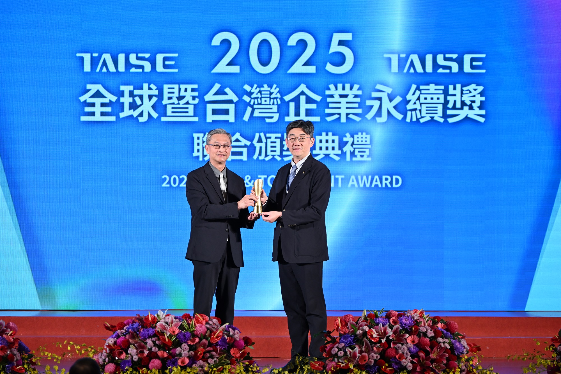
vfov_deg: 4.7
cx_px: 280
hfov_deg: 7.1
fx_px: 4518
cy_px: 187
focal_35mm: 290
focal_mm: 290
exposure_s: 1/192
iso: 1600
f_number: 6.3
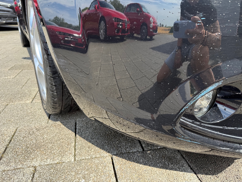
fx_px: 168
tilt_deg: -23.2
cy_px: 91
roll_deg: -1.1
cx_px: 121
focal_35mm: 24
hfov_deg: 71.6
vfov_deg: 56.8
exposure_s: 1/943
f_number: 1.78
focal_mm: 6.76
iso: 80
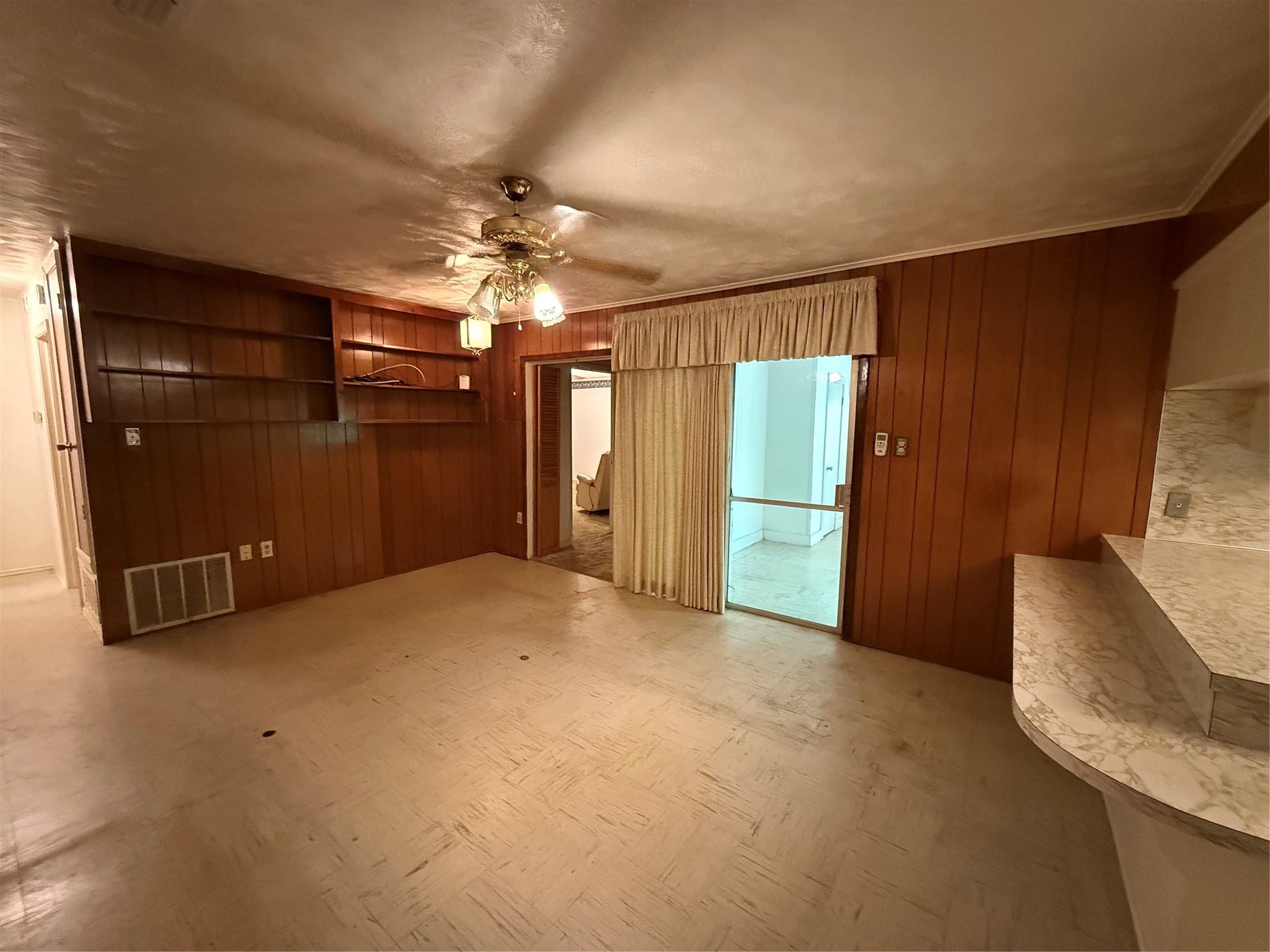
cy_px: 476
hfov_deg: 102.1
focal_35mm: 14
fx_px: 514
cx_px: 635
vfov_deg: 85.7
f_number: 2.2
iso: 1000
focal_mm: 2.22
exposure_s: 1/60
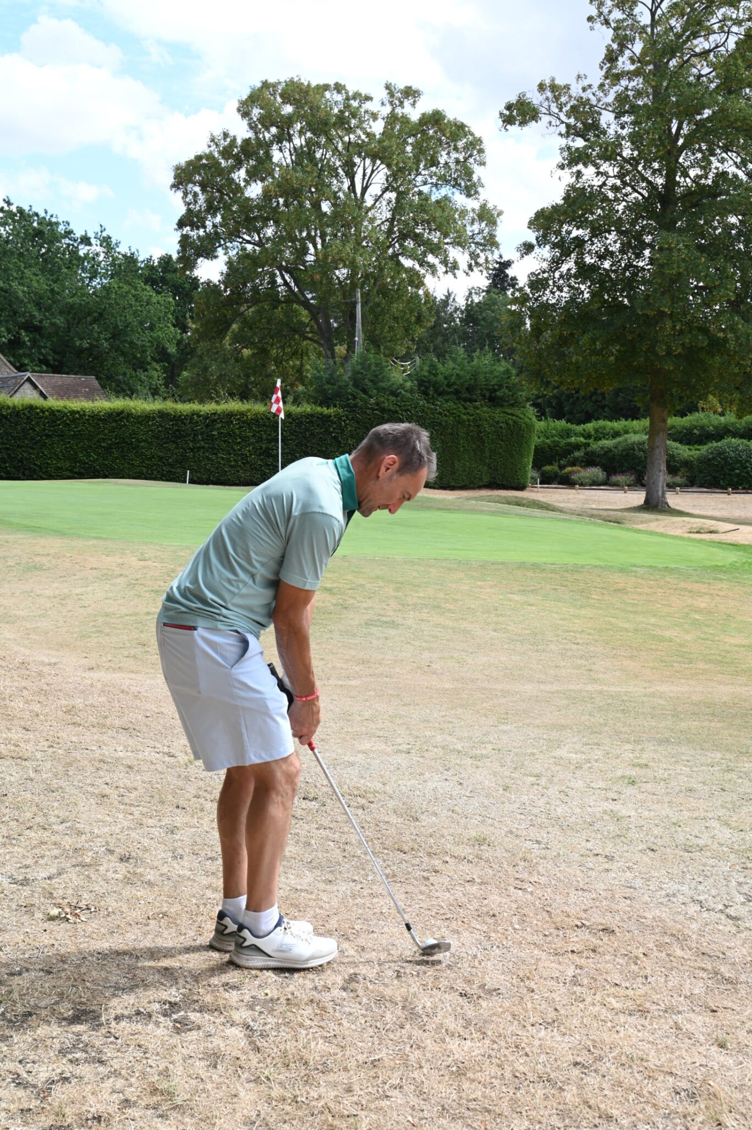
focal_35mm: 44
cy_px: 565
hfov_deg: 30.5
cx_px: 376
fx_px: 1380
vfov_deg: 44.5
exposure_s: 1/100
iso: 200
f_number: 13
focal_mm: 44
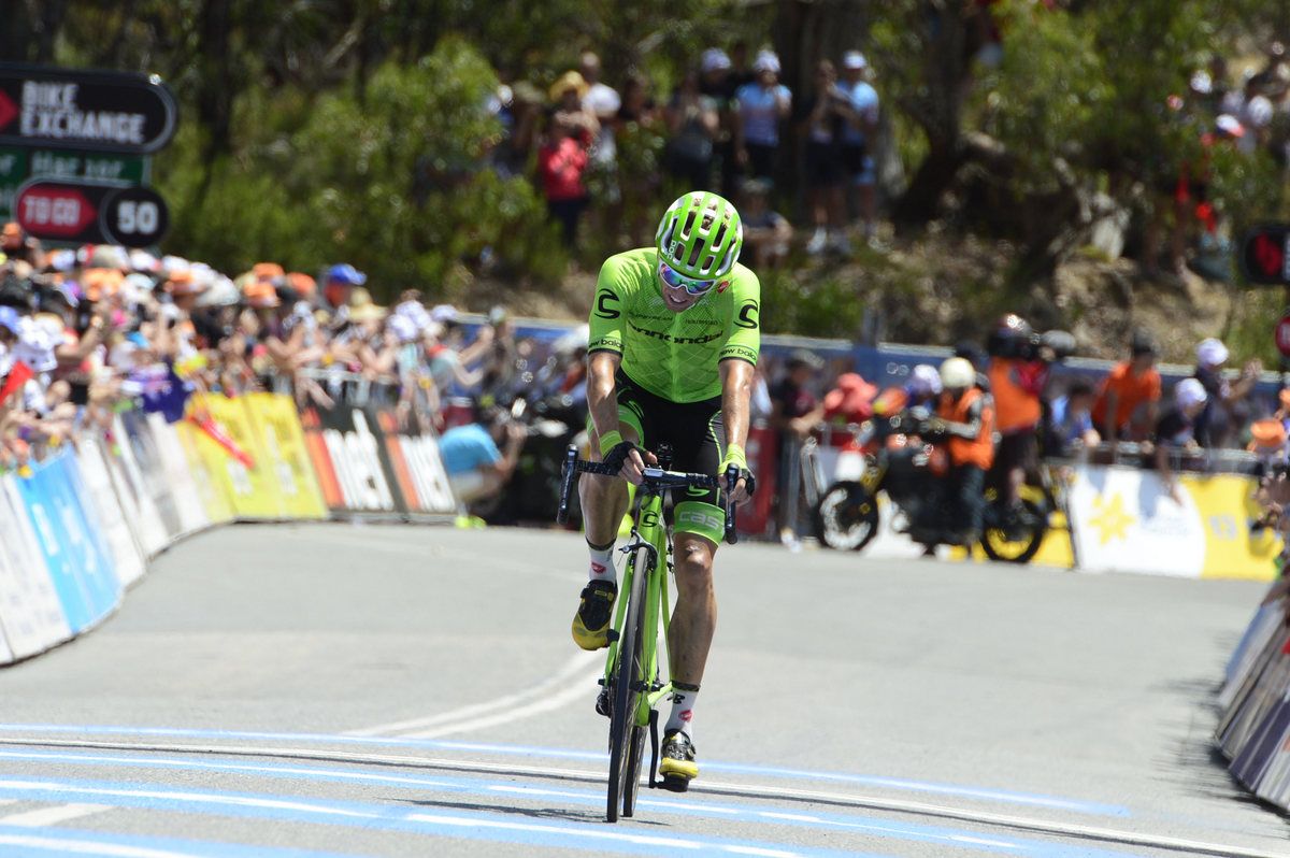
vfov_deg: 3.4
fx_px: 14321
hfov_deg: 5.2
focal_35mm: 400
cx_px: 645
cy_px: 429
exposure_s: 1/1000
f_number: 10
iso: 800
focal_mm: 400
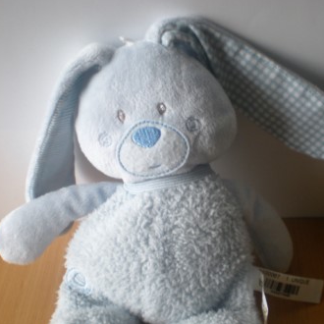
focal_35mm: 53
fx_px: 561
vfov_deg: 32.1
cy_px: 198
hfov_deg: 32.2
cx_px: 180
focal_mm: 6.3
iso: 64
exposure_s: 1/19.4
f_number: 3.1
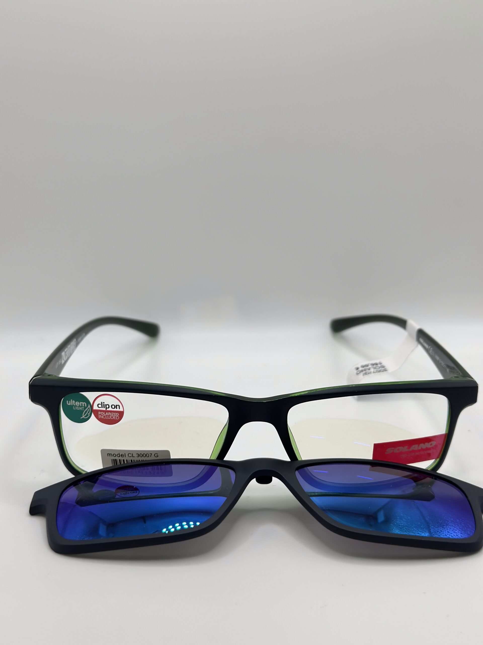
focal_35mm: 48
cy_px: 322
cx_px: 242
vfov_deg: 39.7
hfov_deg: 30.3
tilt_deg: -21.4
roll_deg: +0.2
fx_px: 893
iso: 80
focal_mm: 6.86
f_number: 1.78
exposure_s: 1/823
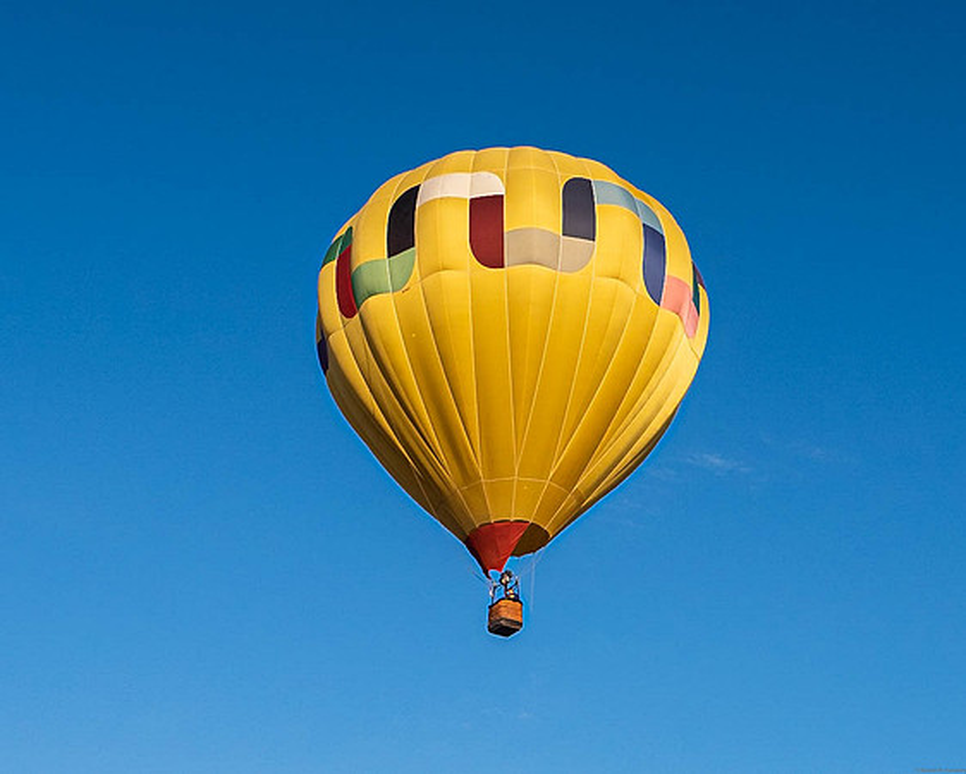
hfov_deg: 33.1
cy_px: 428
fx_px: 1628
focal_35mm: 57
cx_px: 483
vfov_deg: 26.7
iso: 200
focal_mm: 18.5
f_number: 8
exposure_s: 1/220
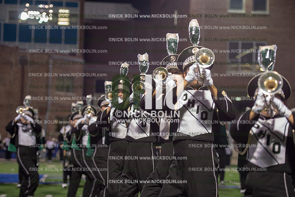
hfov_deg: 20.8
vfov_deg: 13.9
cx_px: 148
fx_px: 803
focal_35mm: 98
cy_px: 98
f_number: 2.8
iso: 4000
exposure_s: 1/250
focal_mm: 98
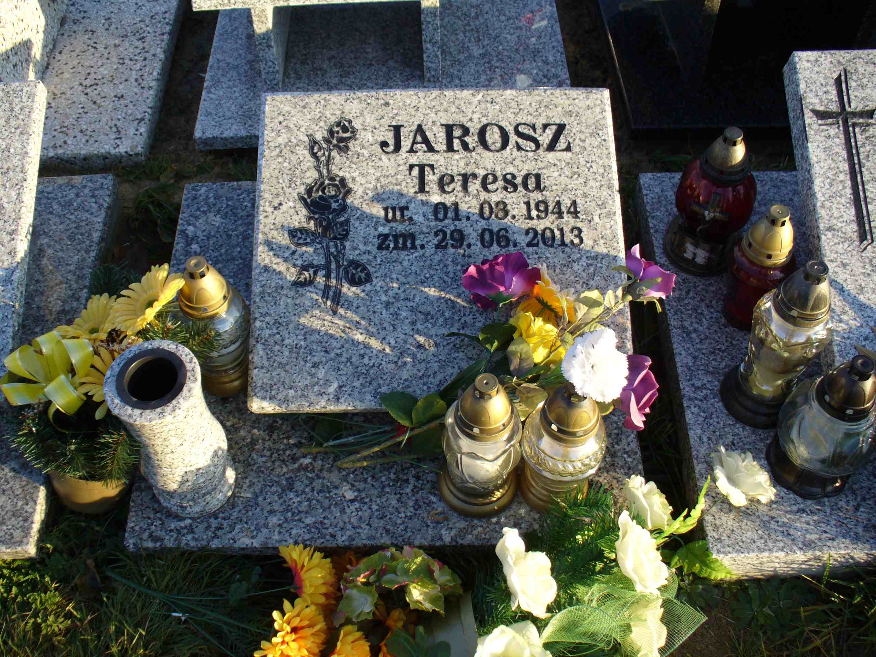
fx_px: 936
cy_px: 328
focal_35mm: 37
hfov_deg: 50.1
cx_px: 438
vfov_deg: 38.7
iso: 80
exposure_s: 1/250
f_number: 2.8
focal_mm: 6.1
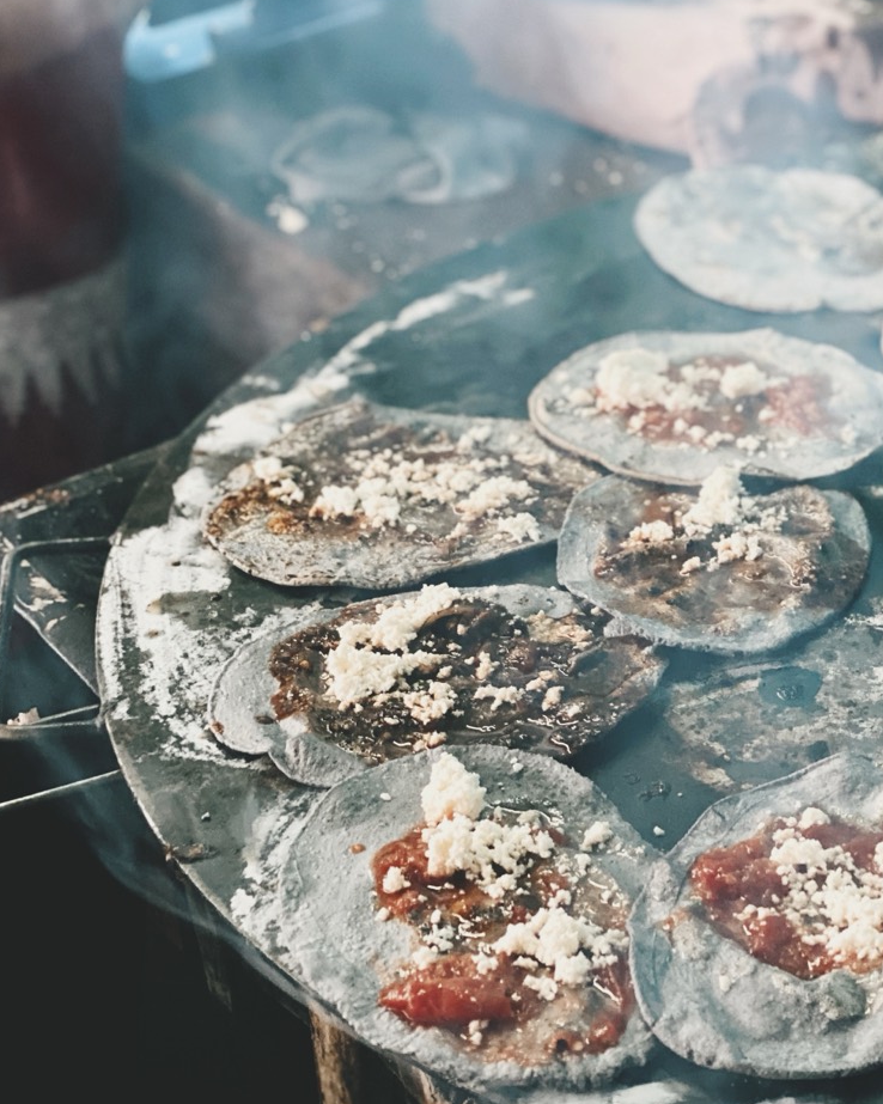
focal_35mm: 77
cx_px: 621
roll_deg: +4.0
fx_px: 2516
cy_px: 307
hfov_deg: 19.8
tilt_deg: -24.9
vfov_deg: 24.5
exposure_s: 1/40
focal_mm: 6
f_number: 2
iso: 320
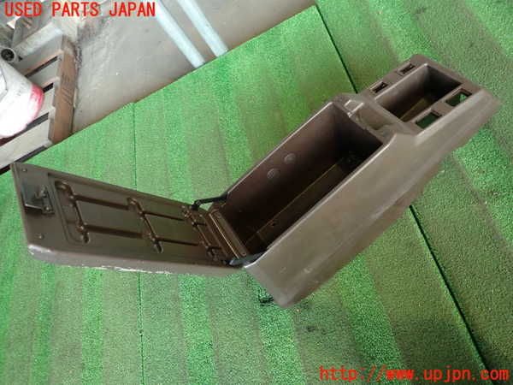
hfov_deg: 69.4
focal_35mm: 25
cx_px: 256
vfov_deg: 54.9
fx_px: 370
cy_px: 192
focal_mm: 4.5
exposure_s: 1/30
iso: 200
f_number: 2
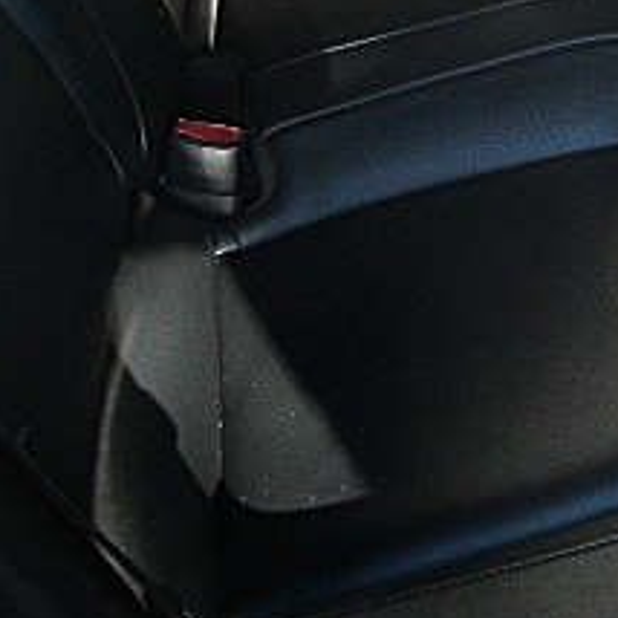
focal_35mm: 95
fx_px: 1919
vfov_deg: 17.8
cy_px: -12
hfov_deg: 17.6
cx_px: 687
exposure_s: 1/100
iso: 200
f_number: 2.8
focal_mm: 6.3
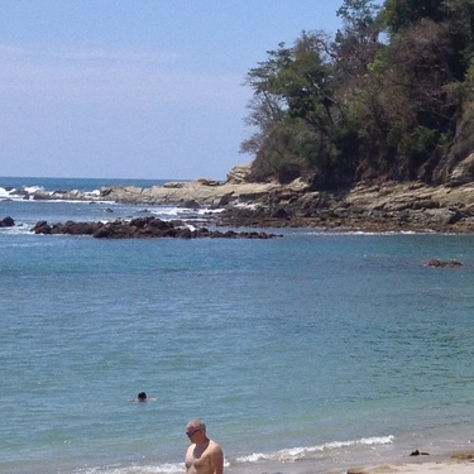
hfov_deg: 12.1
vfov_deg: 13.2
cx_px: 872
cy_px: 217
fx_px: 2045
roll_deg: -0.7
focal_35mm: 132
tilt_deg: -3.6
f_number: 2.4
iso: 50
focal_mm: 4.28
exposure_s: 1/2513
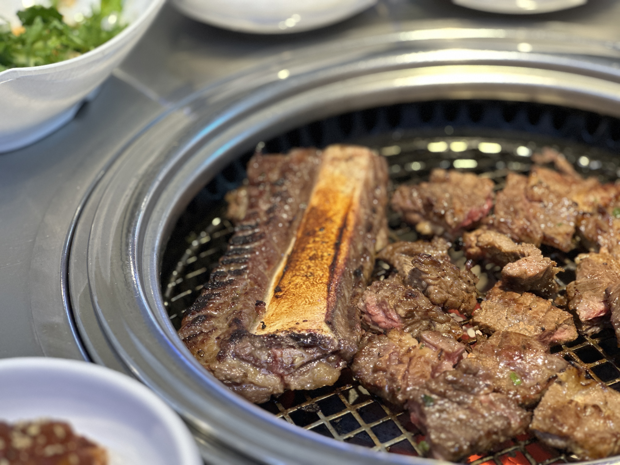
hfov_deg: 25.3
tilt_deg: -34.5
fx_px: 1379
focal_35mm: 77
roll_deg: +3.2
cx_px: 310
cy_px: 232
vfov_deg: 19.1
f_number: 2.8
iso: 250
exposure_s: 1/40
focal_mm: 9
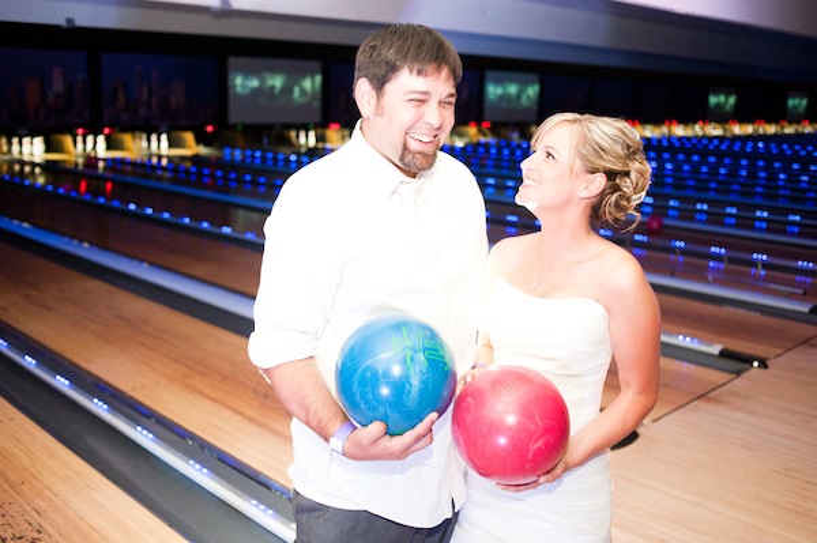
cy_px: 272
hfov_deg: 54.5
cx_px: 408
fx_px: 794
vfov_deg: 37.8
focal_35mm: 35
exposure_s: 1/125
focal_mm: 35
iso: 2500
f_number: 3.2
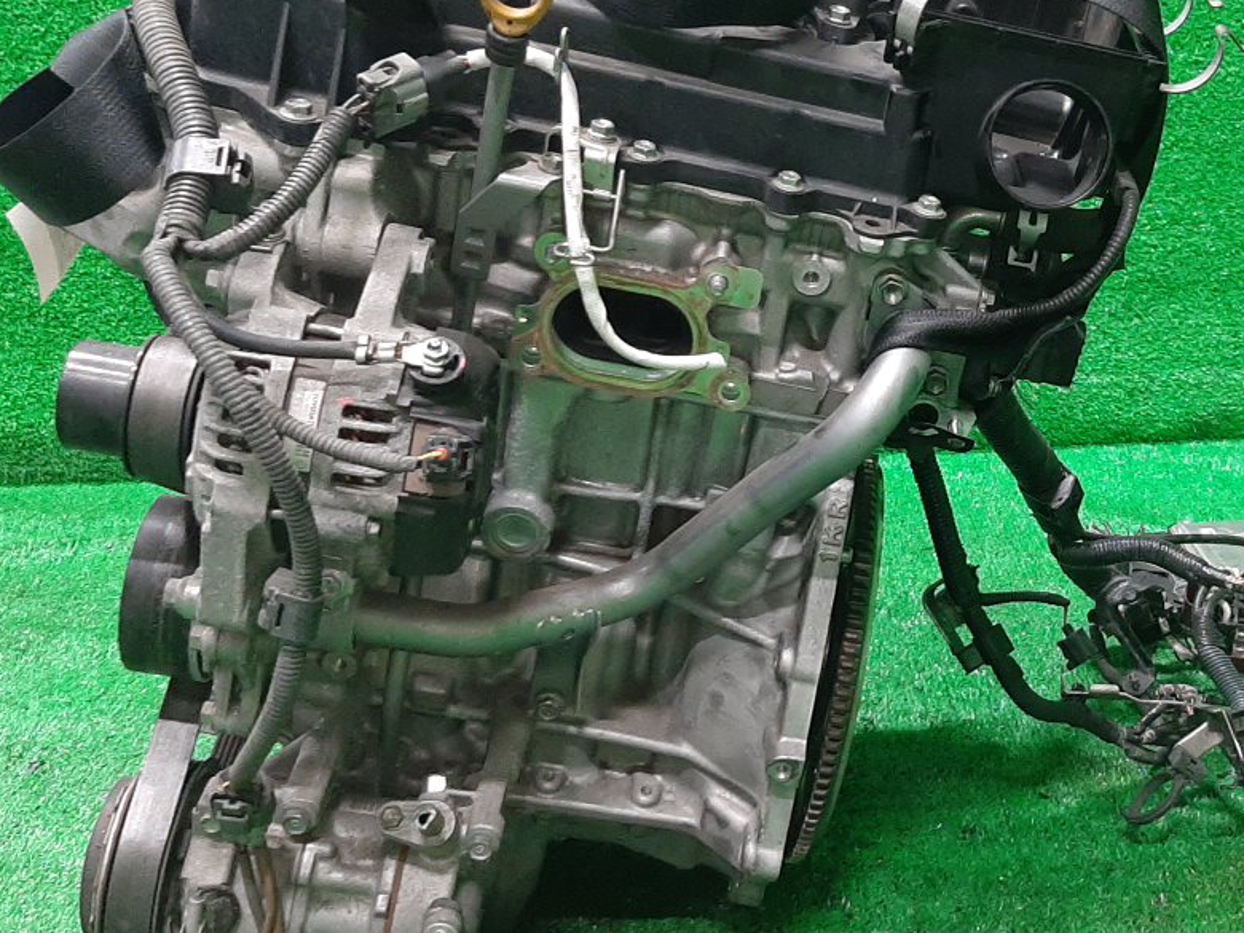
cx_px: 906
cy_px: 507
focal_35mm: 48
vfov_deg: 30.3
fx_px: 1725
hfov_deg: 38.8
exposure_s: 1/50
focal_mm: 3.93
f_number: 1.7
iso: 240
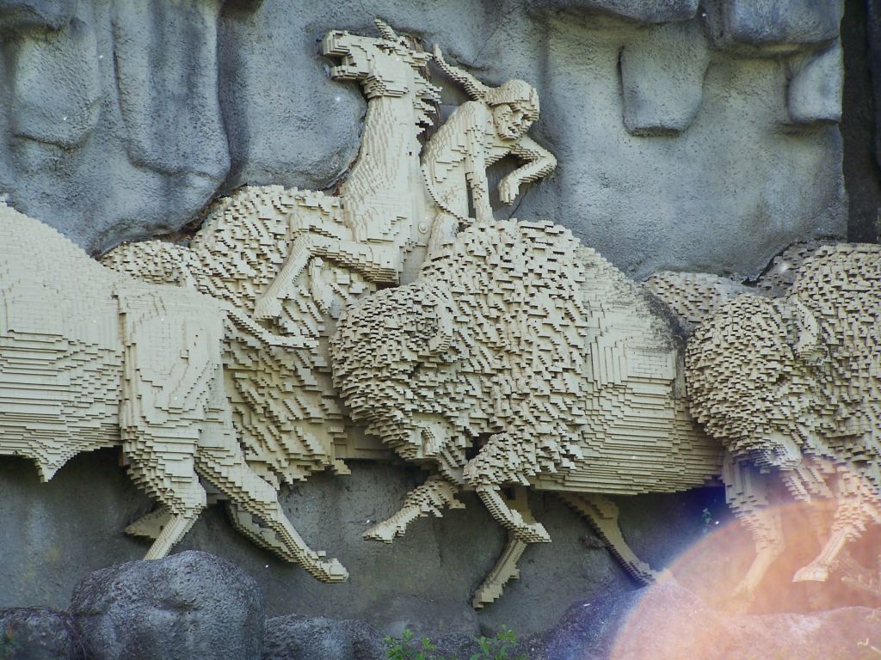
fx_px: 4810
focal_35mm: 189
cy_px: 330
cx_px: 440
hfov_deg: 10.5
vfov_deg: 7.9
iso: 80
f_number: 3.2
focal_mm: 31.3
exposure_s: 1/250
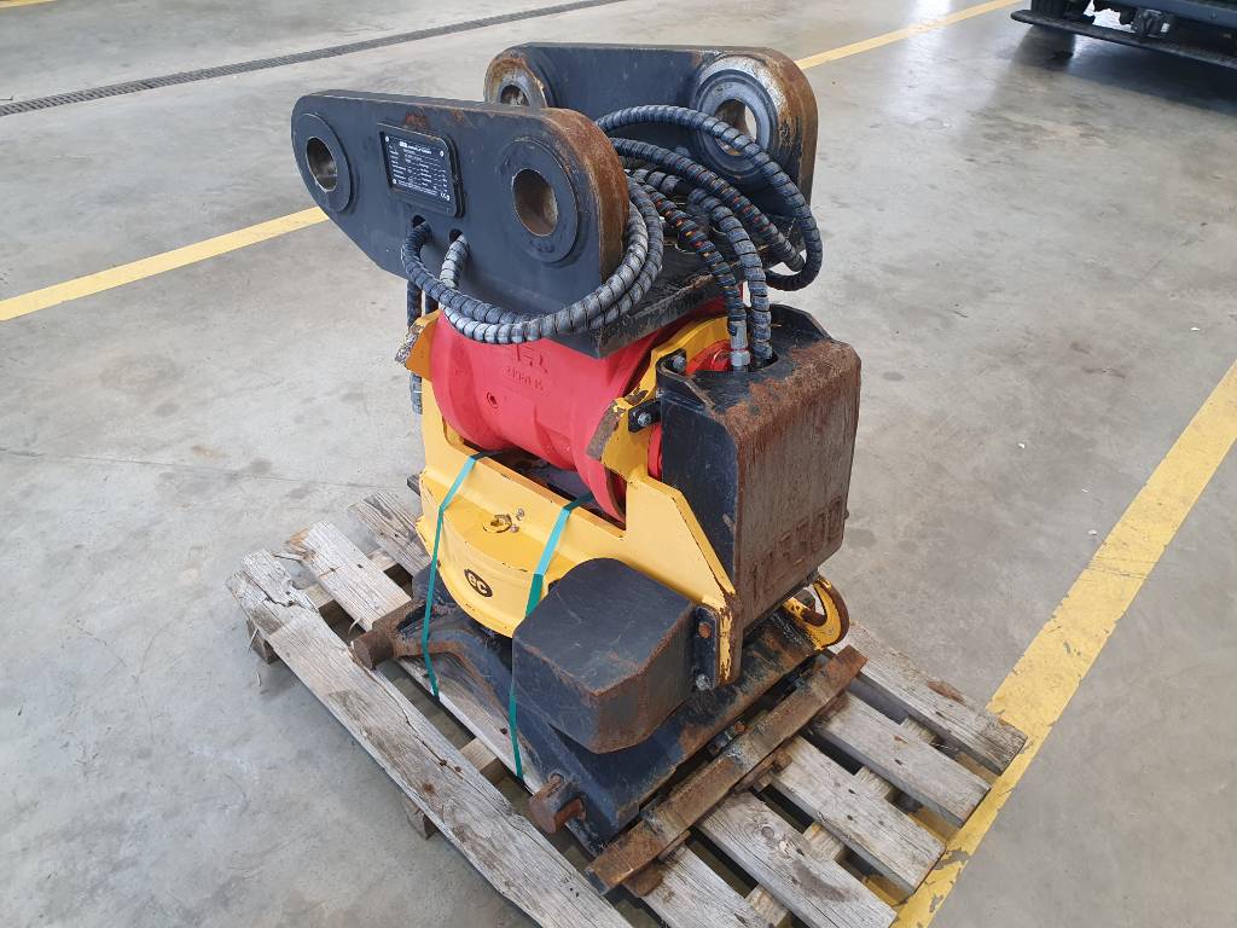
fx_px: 929
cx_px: 618
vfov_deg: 53.1
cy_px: 464
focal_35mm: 26
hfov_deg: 67.3
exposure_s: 1/100
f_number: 2.4
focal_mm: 4.32
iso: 100
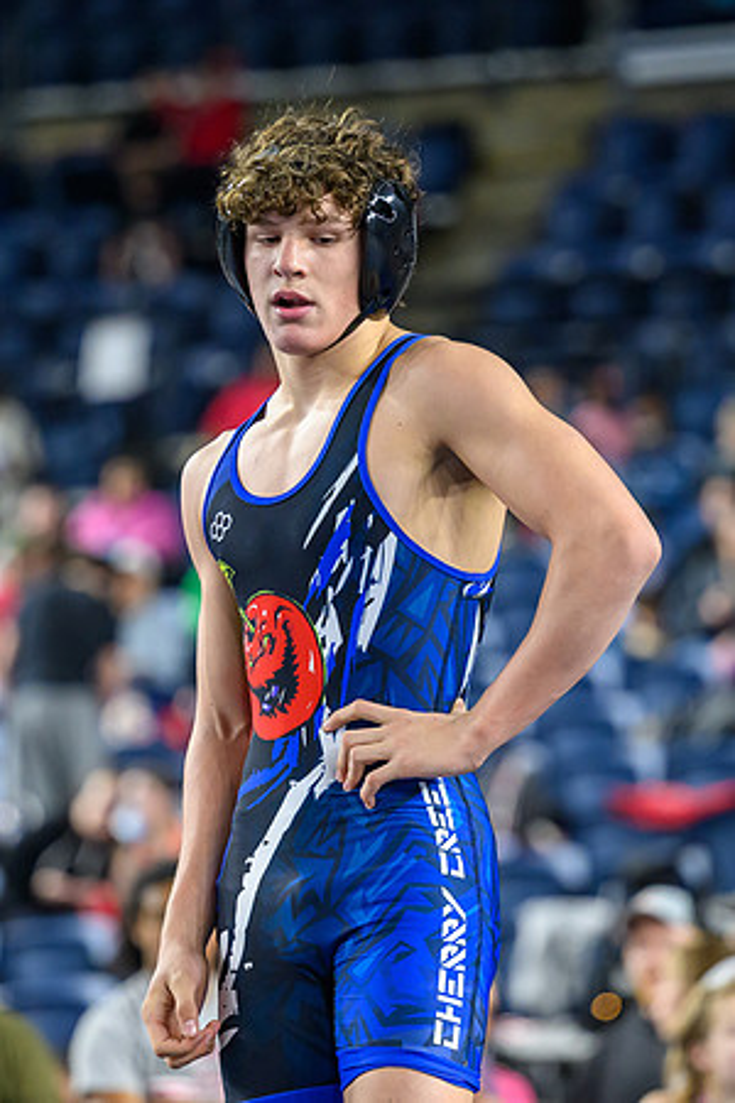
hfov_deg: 5.8
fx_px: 7266
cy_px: 518
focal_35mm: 237
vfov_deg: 8.7
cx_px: 352
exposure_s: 1/800
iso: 3200
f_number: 2.8
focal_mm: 140
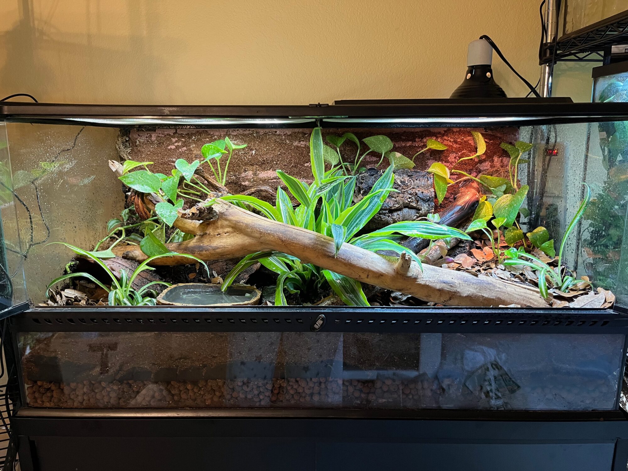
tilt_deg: -10.7
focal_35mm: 26
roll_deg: +0.3
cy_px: 236
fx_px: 472
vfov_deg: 53.1
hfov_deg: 67.3
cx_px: 314
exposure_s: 1/60
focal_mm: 5.1
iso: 250
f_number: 1.6
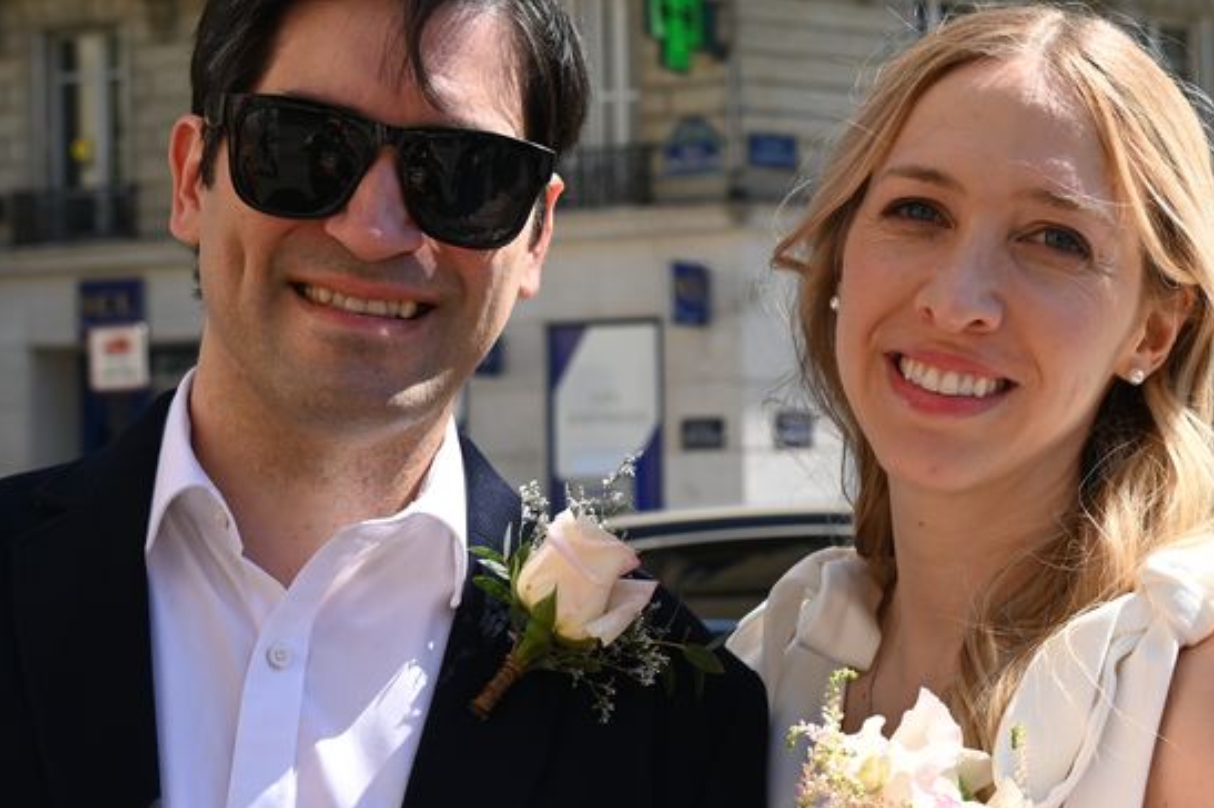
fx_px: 2999
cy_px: 411
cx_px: 830
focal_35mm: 89
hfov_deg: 22.8
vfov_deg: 15.3
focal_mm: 38
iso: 100
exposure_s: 1/250
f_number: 5.6
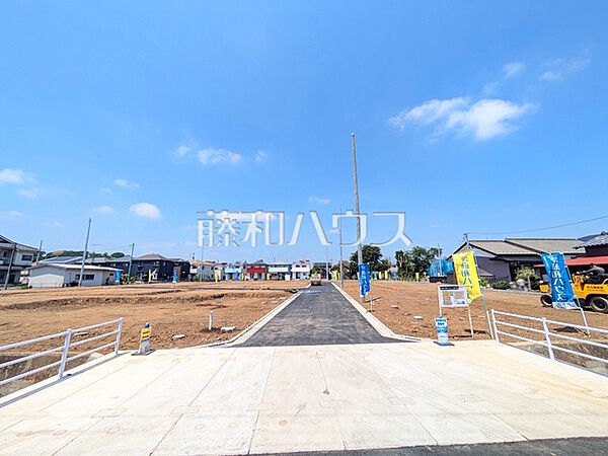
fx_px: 246
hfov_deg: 102.1
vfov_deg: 85.7
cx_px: 304
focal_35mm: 14
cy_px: 228
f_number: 2.2
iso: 50
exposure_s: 1/1013
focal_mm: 1.83
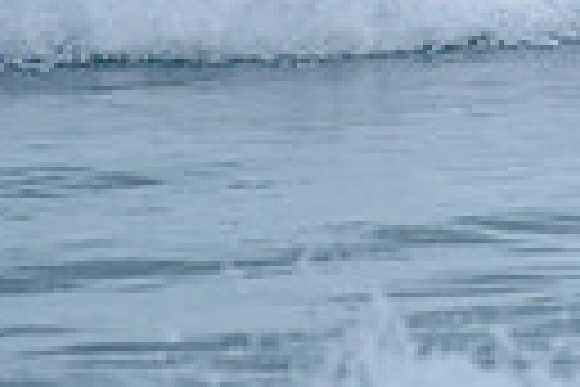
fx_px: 36312
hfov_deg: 0.9
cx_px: 1164
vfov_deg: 0.6
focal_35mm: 2254
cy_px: -205
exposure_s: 1/2000
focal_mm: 500
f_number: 5.6
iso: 450
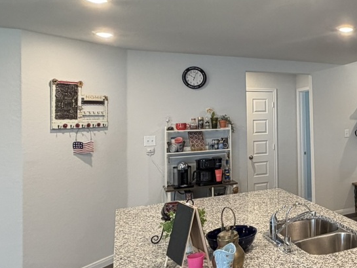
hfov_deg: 42.2
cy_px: 106
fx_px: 382
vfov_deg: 38.5
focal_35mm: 37
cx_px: 369
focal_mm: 2.22
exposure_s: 1/60
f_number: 2.2
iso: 200
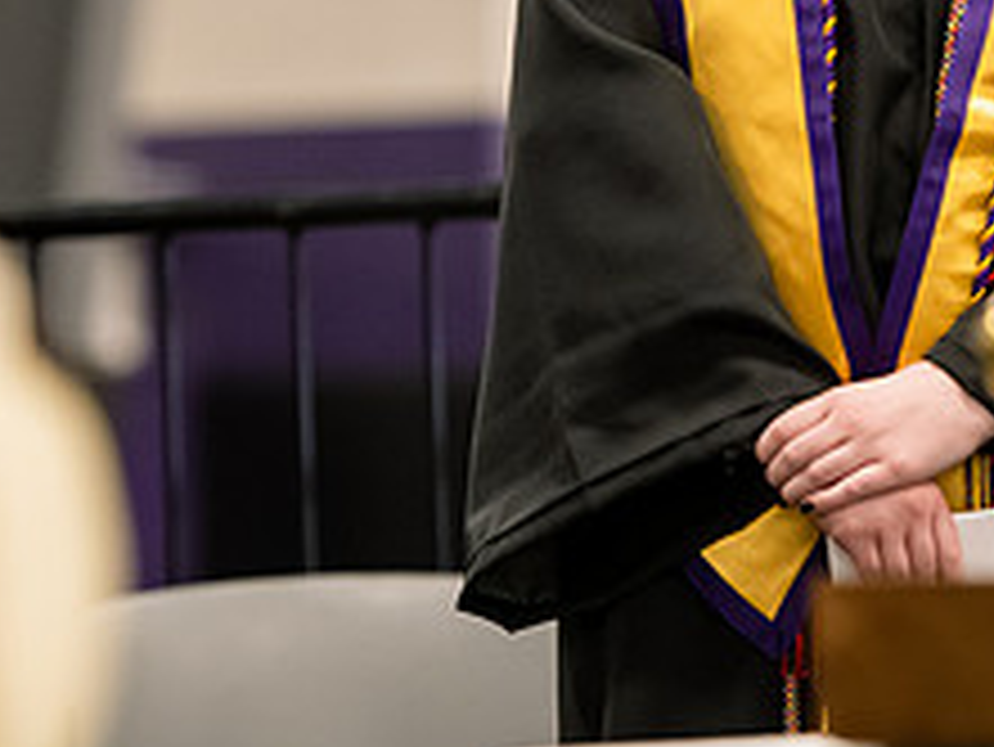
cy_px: -43
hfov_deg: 5.8
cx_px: 729
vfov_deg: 4.4
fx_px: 9768
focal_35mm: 340
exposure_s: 1/200
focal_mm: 135
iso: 3200
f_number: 3.2
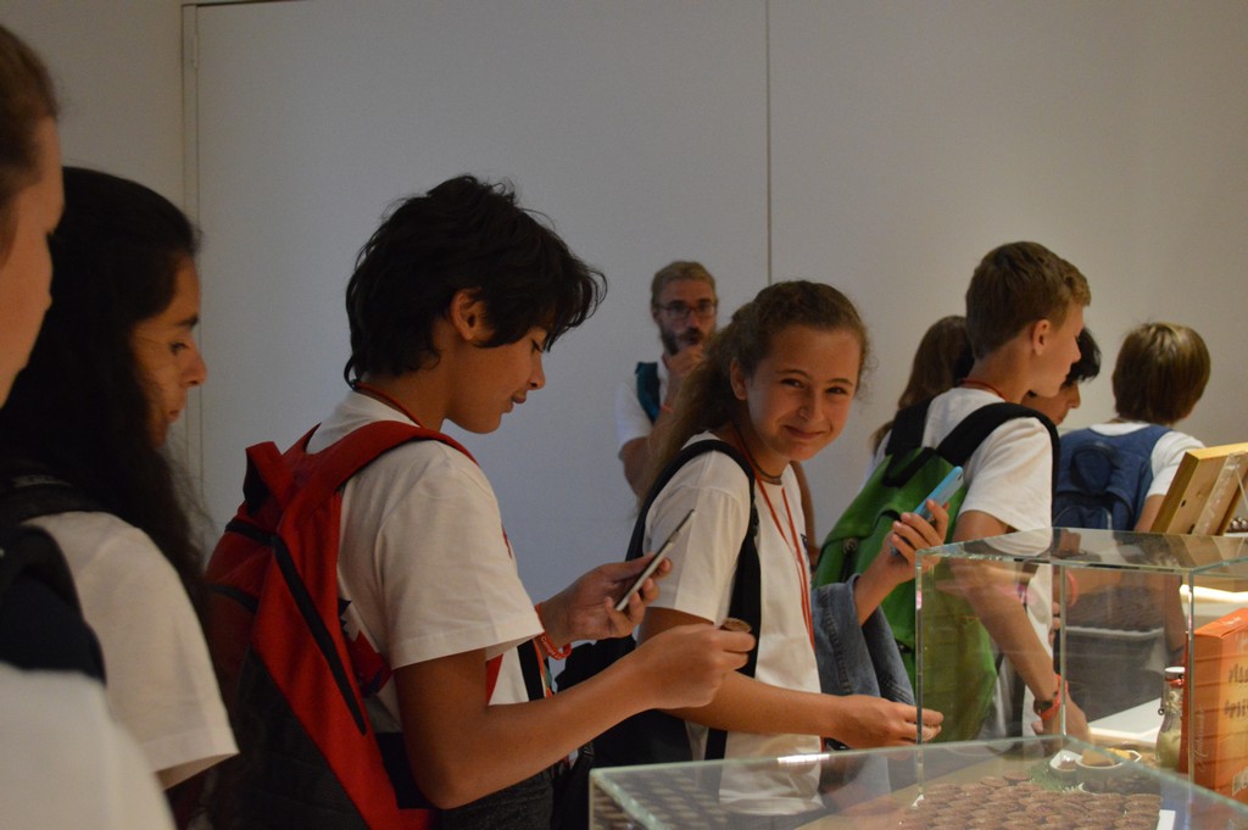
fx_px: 1767
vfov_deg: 26.4
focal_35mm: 51
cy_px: 415
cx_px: 624
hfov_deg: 38.9
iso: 3200
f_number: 5
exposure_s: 1/80
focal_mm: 34
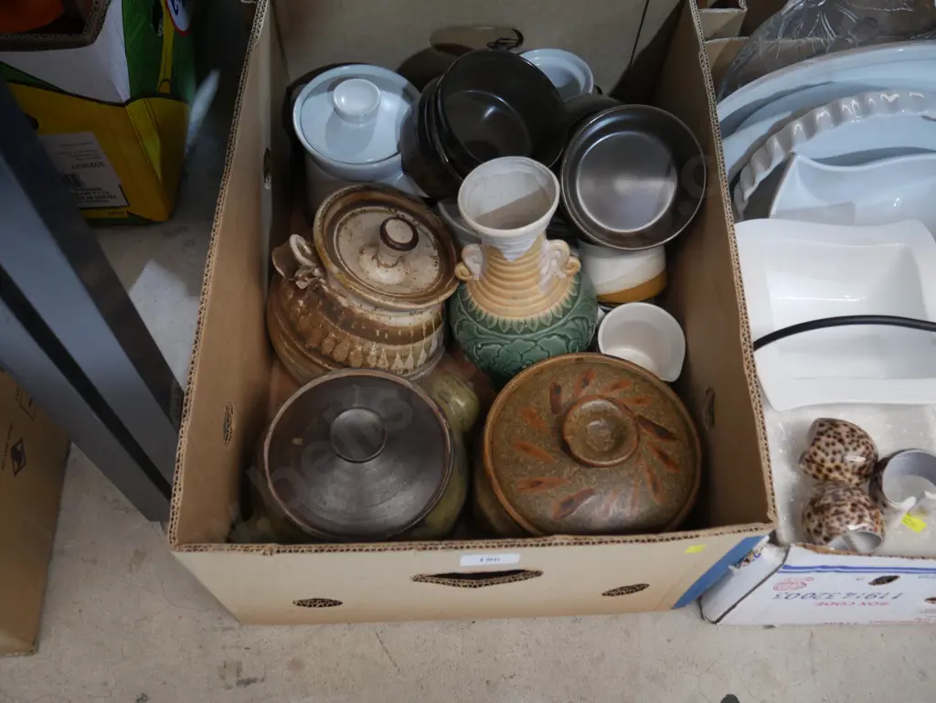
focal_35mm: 32
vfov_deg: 44.2
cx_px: 468
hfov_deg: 56.8
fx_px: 866
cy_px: 352
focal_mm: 16
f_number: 3.6
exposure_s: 1/60
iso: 1000
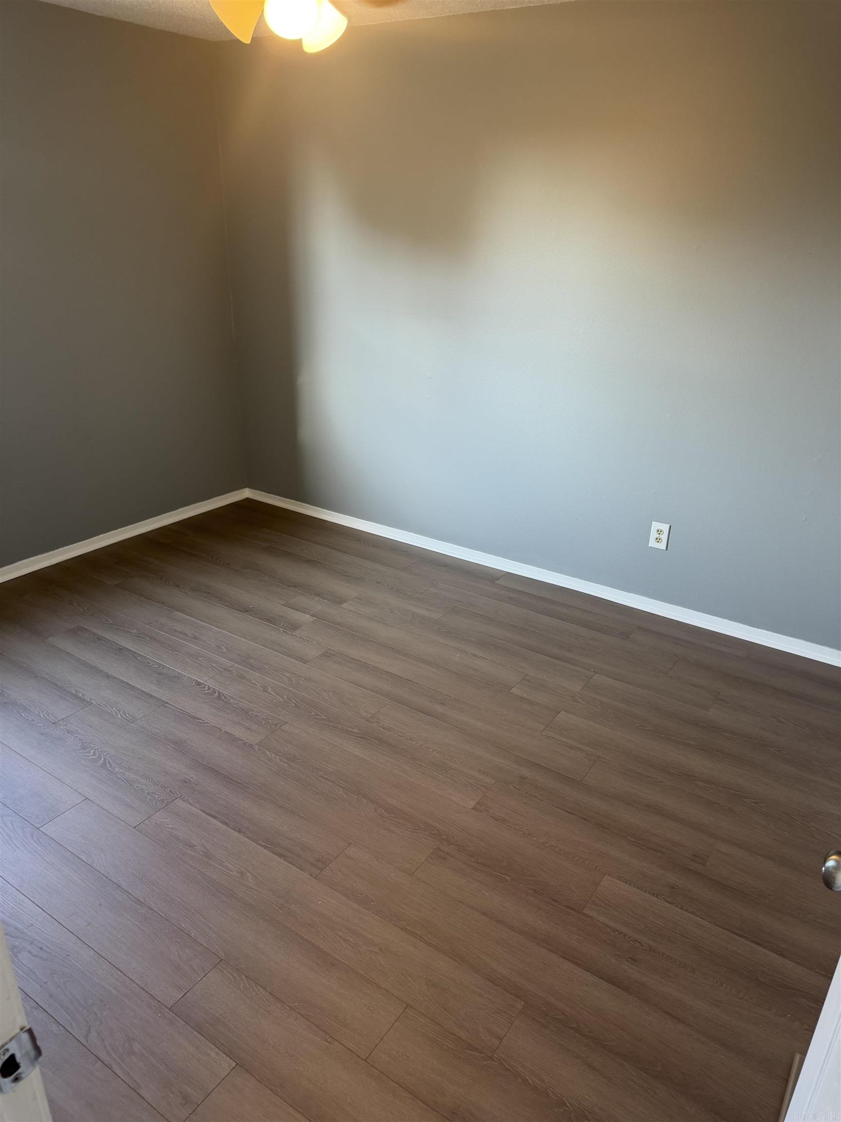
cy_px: 561
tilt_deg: -24.3
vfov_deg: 71.6
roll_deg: -1.6
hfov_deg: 56.8
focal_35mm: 24
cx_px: 420
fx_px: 777
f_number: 1.78
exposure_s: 1/60
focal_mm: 6.76
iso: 160
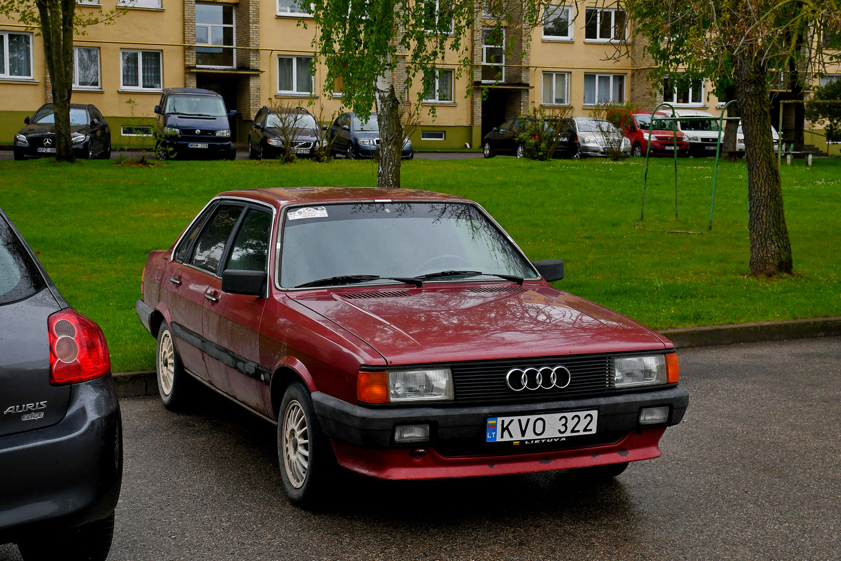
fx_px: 1121
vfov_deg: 28.1
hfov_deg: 41.1
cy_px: 280
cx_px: 420
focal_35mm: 48
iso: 200
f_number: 5.6
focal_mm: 32
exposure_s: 1/30
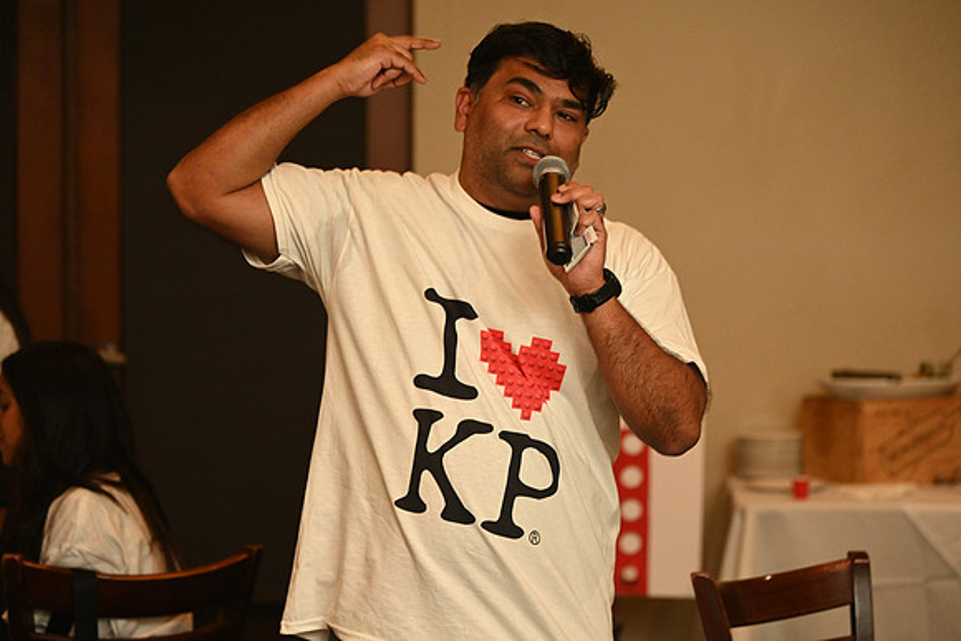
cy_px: 320
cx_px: 480
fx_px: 3204
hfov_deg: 17.1
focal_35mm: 120
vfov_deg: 11.4
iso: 3200
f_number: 4
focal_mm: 120
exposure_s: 1/160
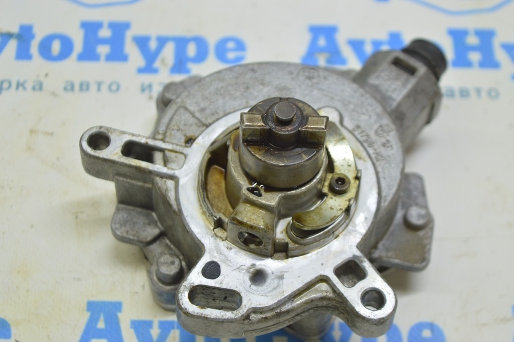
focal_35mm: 82
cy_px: 171
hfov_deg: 24.6
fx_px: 1177
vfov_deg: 16.5
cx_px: 257
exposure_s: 1/20
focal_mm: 55
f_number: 5.6
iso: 400
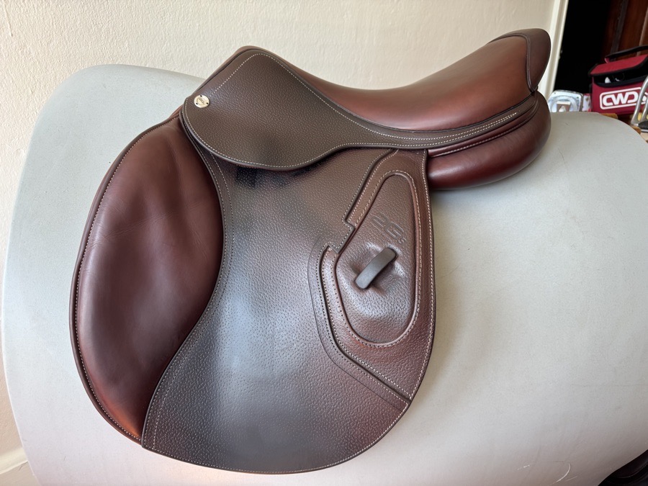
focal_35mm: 24
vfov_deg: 56.8
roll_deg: +0.3
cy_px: 243
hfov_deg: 71.6
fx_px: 449
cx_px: 324
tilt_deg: -21.2
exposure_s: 1/121
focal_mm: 6.76
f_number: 1.78
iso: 100
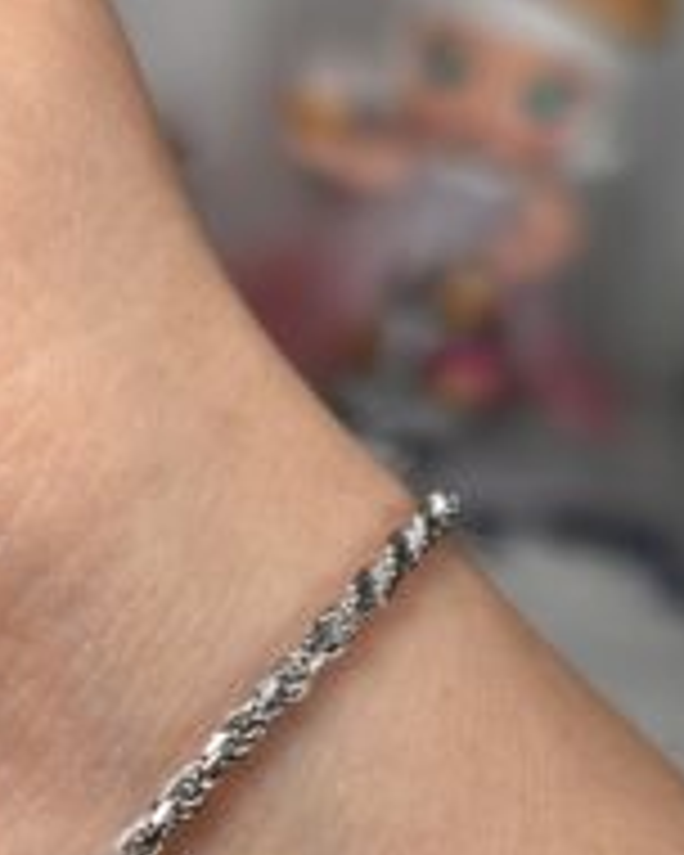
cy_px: 896
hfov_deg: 14.2
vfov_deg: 17.4
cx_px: 40
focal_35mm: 107
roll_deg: -16.1
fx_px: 2708
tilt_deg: -33.0
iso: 32
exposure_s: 1/205
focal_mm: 5.96
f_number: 1.6
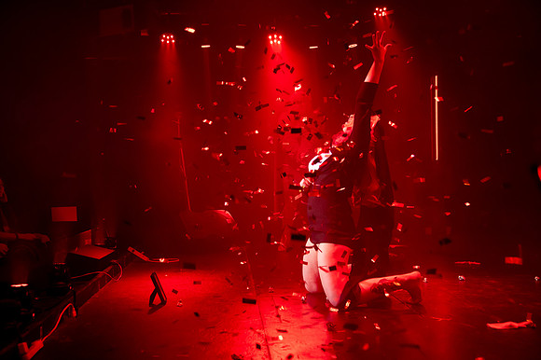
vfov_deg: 27.3
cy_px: 180
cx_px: 270
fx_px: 742
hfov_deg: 40.1
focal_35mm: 49
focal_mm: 48
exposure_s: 1/160
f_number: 4
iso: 3200
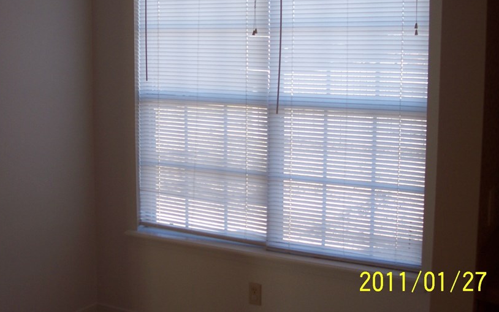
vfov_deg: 24.8
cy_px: 108
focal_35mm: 52
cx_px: 207
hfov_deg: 38.7
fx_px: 707
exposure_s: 1/90
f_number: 3.4
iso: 100
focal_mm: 8
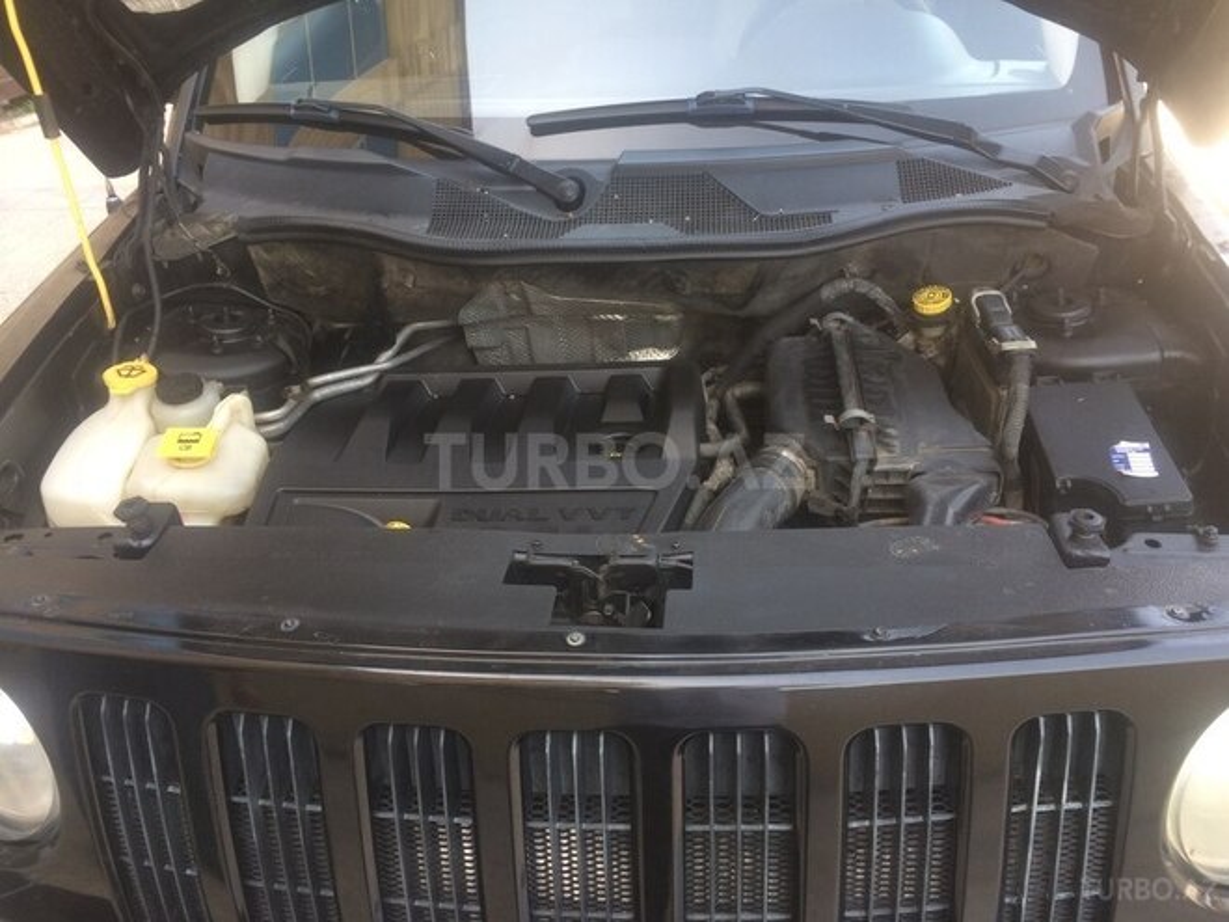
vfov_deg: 48.2
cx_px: 614
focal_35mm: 29
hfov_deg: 61.7
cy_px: 461
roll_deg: +3.0
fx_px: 1030
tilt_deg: -31.2
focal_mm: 4.15
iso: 32
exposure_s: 1/100
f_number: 2.2
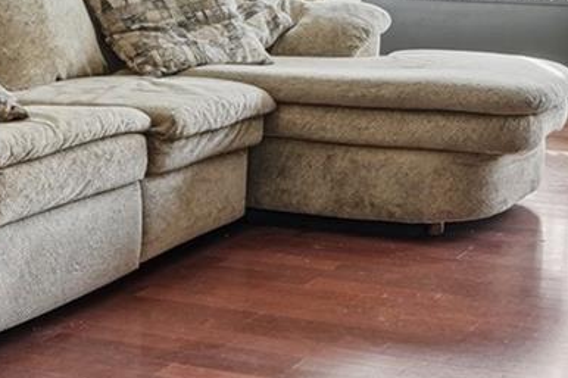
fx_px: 1340
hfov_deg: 23.2
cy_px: -113
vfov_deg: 15.3
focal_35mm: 85
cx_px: 525
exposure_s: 1/500
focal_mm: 16
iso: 400
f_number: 8
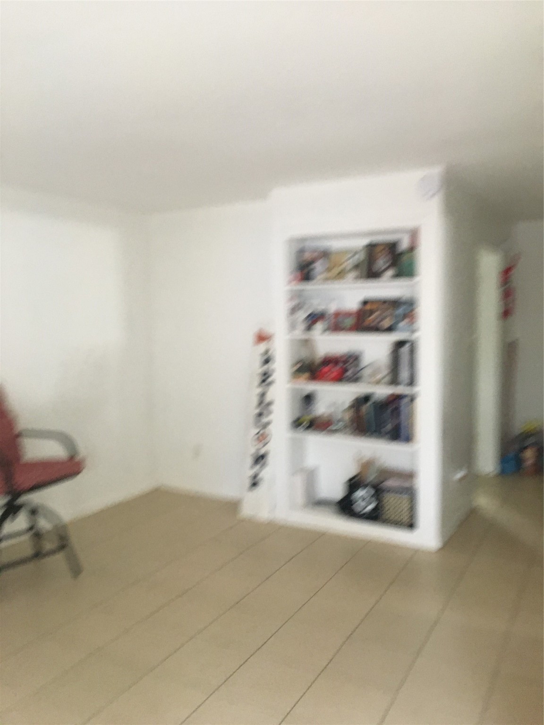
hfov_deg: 48.2
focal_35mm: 29
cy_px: 362
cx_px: 272
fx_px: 608
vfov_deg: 61.7
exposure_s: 1/15
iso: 200
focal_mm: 4.15
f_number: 2.2
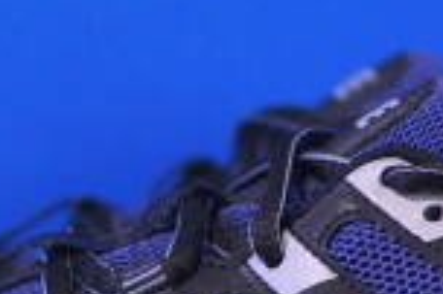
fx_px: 4868
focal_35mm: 396
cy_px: 249
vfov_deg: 3.5
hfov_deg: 5.2
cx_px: 175
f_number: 2.5
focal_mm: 50
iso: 250
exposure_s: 1/320
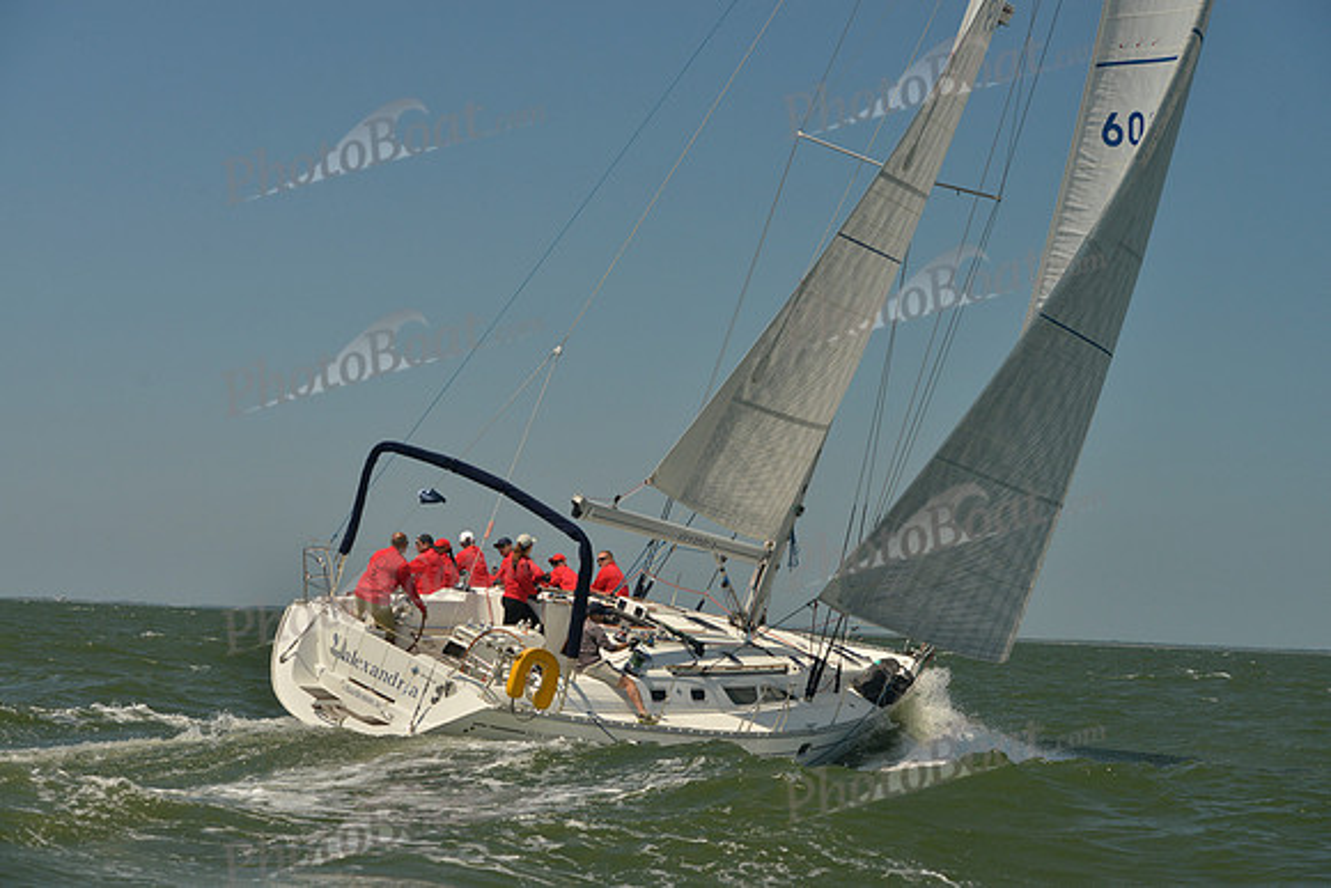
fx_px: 2589
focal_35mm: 70
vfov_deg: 19.5
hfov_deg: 28.8
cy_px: 444
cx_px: 666
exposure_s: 1/1000
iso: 280
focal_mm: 70
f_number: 8
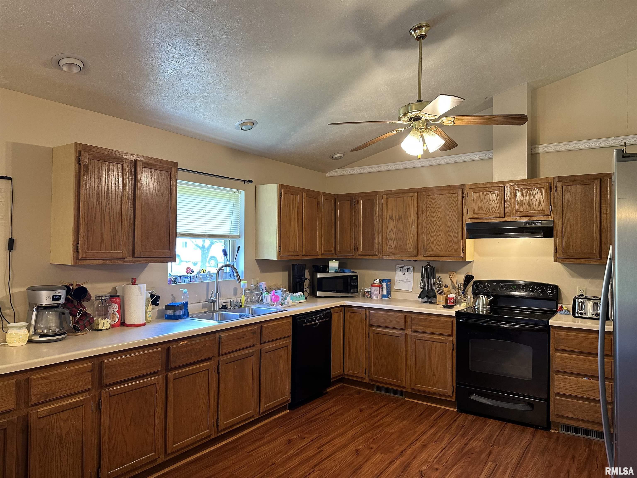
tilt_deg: +0.4
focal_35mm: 24
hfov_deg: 71.6
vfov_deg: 56.8
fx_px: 442
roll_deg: -0.5
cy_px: 239
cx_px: 318
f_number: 1.78
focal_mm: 6.86
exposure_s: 1/60
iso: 200
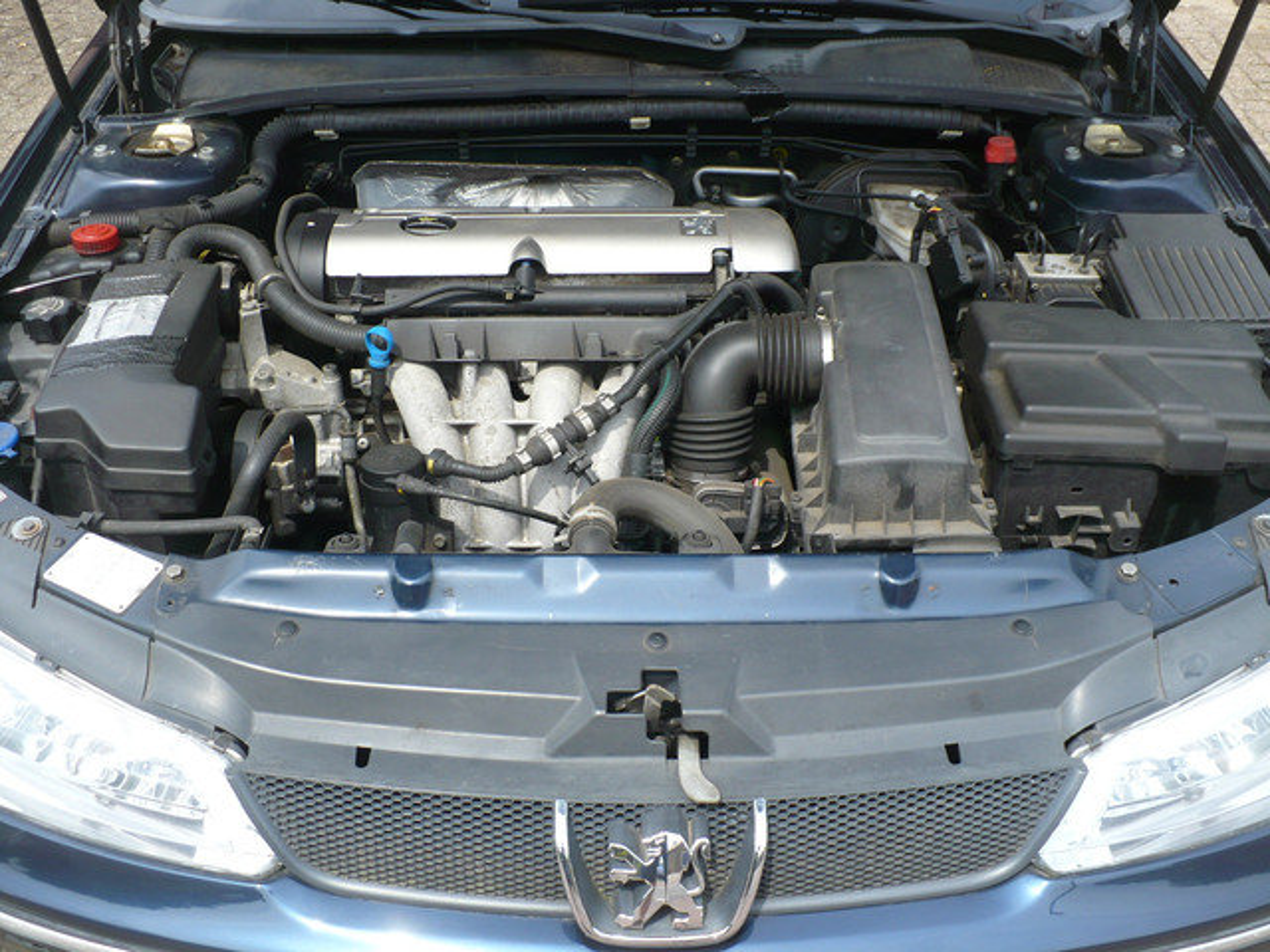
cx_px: 635
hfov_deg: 50.1
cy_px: 476
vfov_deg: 38.7
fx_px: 1357
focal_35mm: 37
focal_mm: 6.1
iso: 100
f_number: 2.8
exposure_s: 1/500
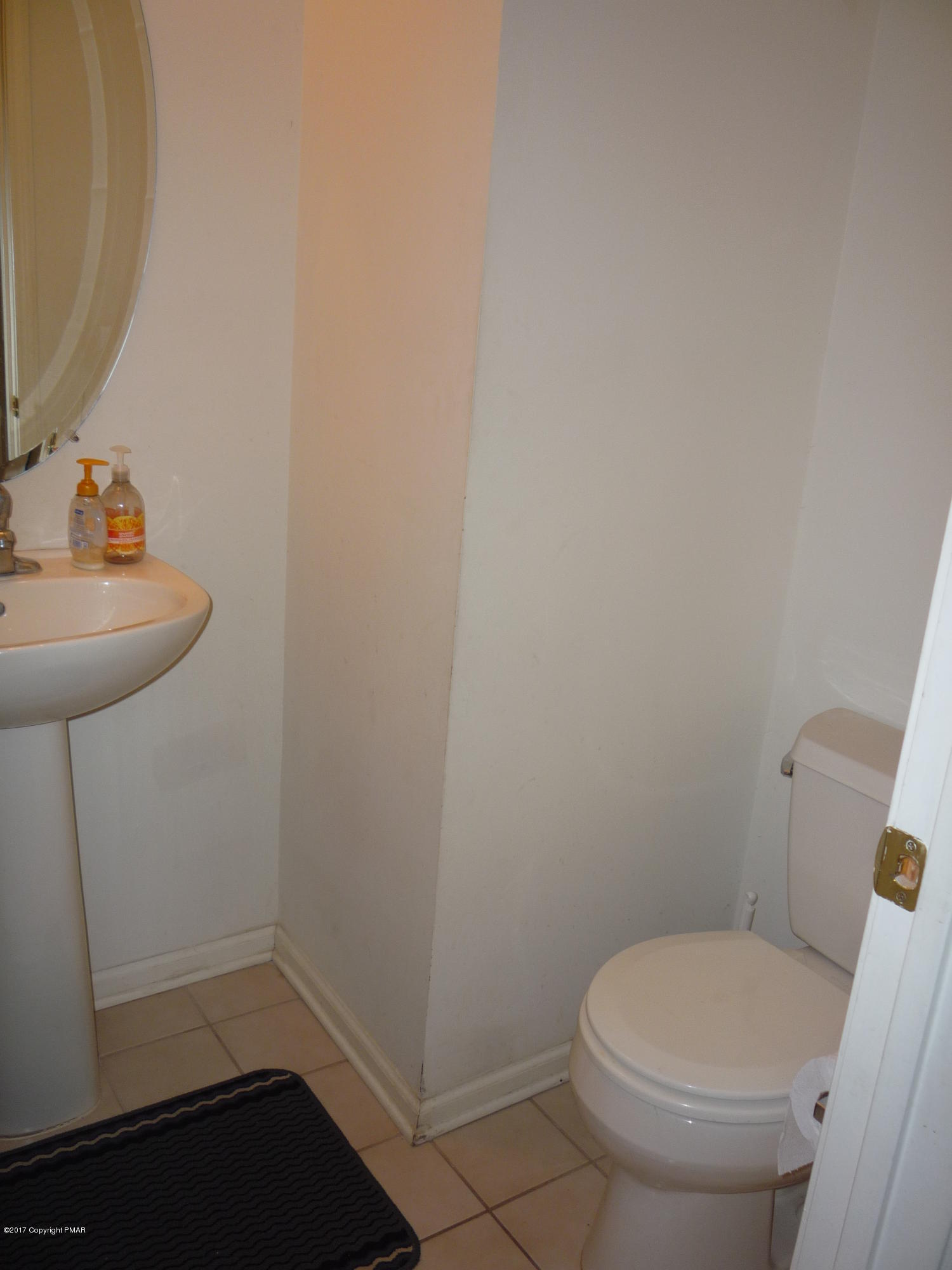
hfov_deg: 46.8
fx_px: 1100
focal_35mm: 30
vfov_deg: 60.0
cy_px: 635
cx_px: 476
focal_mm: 5.2
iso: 100
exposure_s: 1/30
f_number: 3.3
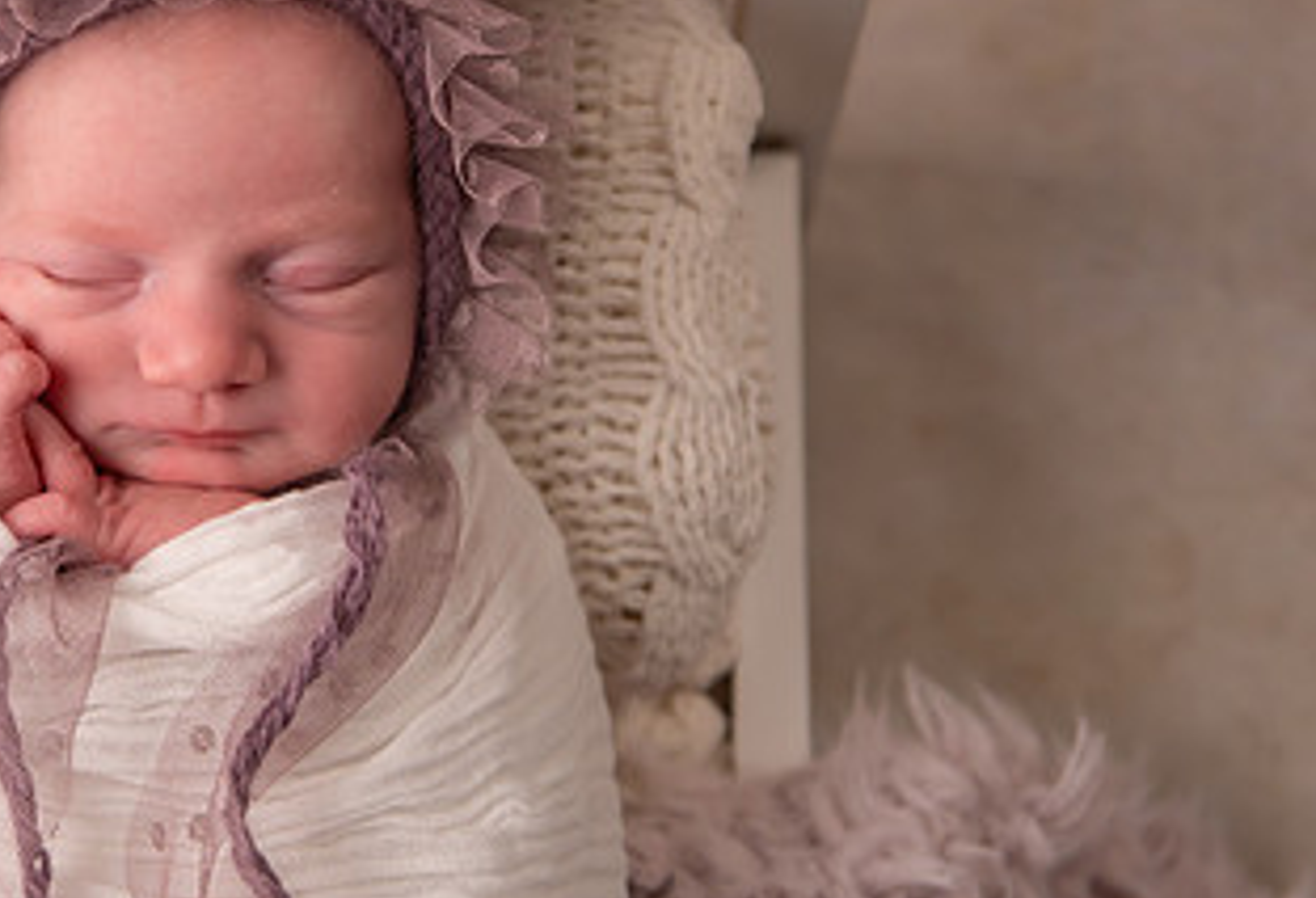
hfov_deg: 18.7
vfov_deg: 13.0
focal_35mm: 107
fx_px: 3940
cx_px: 215
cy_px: 374
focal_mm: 52
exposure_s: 1/200
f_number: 4
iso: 1000
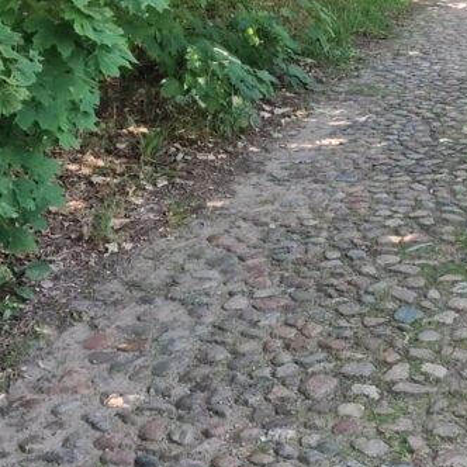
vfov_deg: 25.1
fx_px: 1038
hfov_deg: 24.1
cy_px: 124
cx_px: 482
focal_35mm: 68
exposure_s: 1/100
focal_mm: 4.7
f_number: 1.79
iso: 103
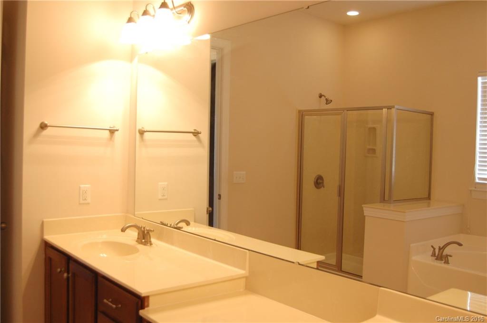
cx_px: 244
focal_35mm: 34
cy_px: 162
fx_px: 466
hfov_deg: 55.2
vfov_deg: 38.3
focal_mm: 23
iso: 800
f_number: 3.8
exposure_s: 1/50
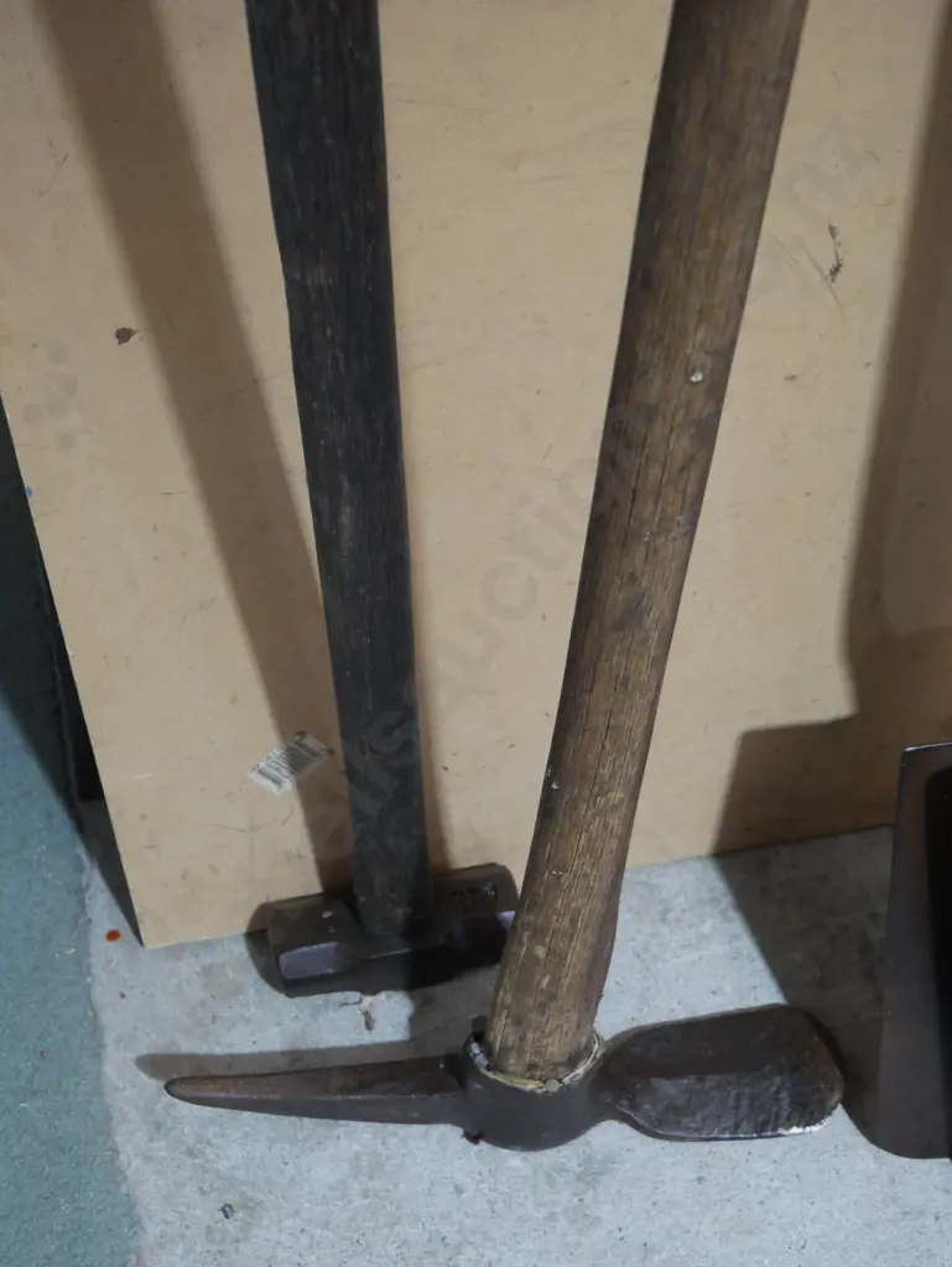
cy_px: 634
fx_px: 1759
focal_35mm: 48
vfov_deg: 39.6
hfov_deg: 30.3
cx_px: 476
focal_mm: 24
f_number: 5.2
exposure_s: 1/60
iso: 1600
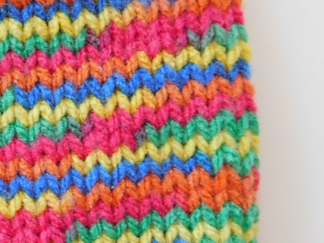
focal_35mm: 59
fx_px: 552
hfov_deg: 29.7
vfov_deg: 24.7
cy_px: 152
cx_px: -26
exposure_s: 1/25
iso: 400
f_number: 3.4
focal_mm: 4.5
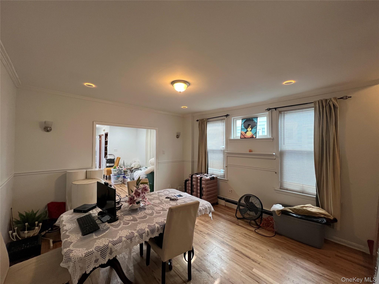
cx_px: 190
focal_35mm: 13
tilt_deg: +1.4
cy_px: 142
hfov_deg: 106.2
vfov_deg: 89.9
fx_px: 142
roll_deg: -0.1
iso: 200
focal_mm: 1.57
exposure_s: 1/120
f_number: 1.8
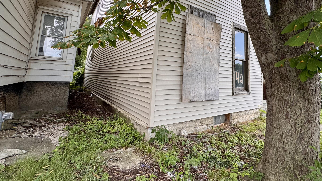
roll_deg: -2.7
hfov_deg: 88.9
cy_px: 58
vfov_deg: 56.9
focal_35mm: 19
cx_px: 185
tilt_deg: +6.3
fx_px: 162
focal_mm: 2.22
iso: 40
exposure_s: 1/271
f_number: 2.2
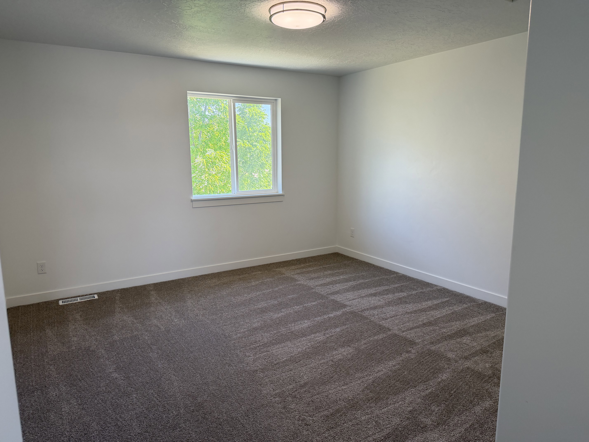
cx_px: 294
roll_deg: +0.7
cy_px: 221
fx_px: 408
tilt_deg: -11.5
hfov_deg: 71.6
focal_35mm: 24
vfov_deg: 56.8
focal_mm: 6.76
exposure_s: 1/212
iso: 160
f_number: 1.78
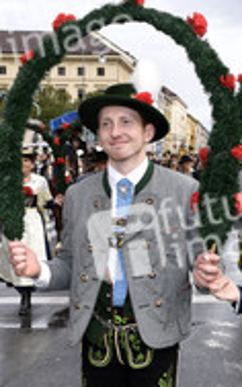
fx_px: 920
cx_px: 252
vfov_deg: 23.3
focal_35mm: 87
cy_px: 336
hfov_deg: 14.7
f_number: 8
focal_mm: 27
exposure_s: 1/160
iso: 200
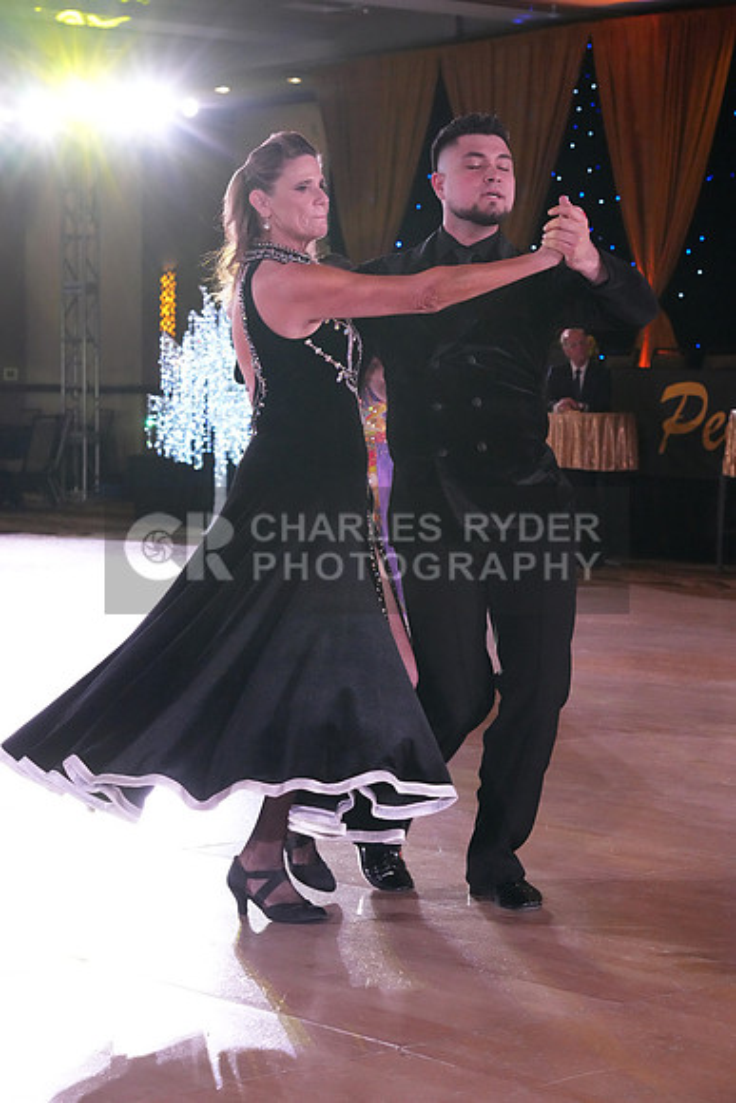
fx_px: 2666
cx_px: 368
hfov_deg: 15.7
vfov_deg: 23.4
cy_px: 552
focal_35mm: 87
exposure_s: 1/400
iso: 10000
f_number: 7.1
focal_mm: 87
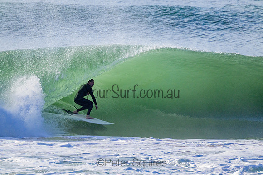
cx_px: 132
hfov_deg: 2.6
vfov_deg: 1.7
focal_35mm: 800
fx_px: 5846
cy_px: 88
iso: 1400
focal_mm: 800
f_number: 11
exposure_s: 1/2000
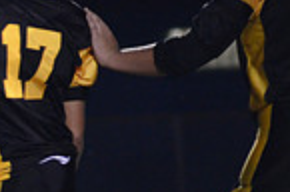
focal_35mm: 1202
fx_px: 9662
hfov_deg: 1.7
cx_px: 12
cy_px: 172
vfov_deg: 1.1
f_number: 5.6
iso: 3200
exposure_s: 1/125
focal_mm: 200
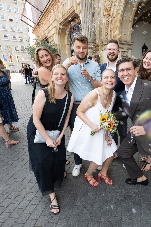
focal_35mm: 22
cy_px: 113
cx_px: 120
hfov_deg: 53.6
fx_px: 138
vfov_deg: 78.6
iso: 125
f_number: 7.1
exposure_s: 1/40
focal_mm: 14
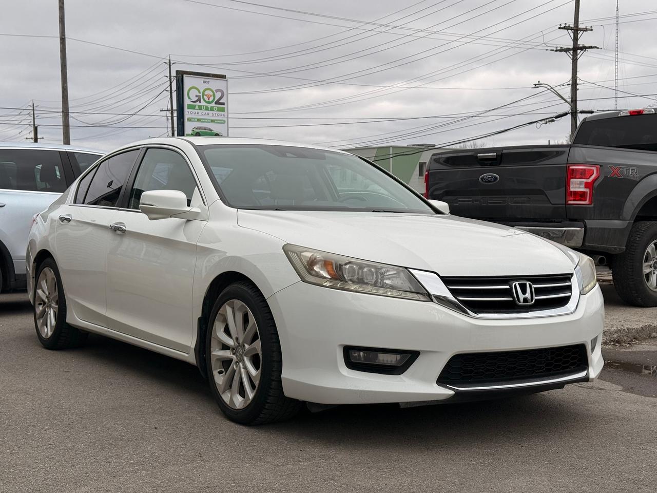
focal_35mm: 48
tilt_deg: -2.7
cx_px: 328
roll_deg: +0.0
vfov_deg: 30.3
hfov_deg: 39.7
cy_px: 246
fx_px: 911
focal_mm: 6.76
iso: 64
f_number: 1.78
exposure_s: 1/3704
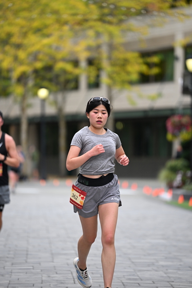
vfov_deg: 10.3
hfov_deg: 6.9
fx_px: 1599
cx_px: 96
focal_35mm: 200
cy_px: 144
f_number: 2.8
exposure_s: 1/2000
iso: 640
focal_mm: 200
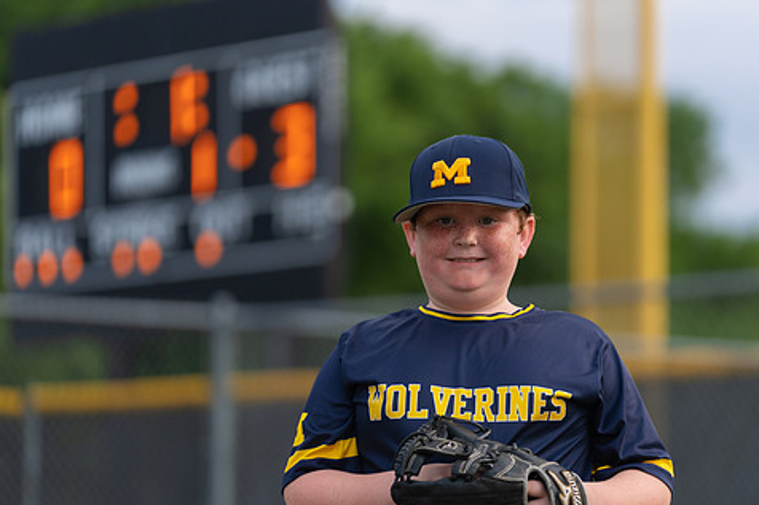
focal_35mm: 189
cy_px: 299
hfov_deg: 10.9
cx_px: 435
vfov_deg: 7.3
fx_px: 3983
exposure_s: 1/320
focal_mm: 155
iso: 250
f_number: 2.8
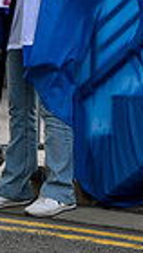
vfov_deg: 5.6
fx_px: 2562
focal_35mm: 381
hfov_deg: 3.1
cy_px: -19
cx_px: -270
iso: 500
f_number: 3.2
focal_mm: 76
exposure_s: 1/800
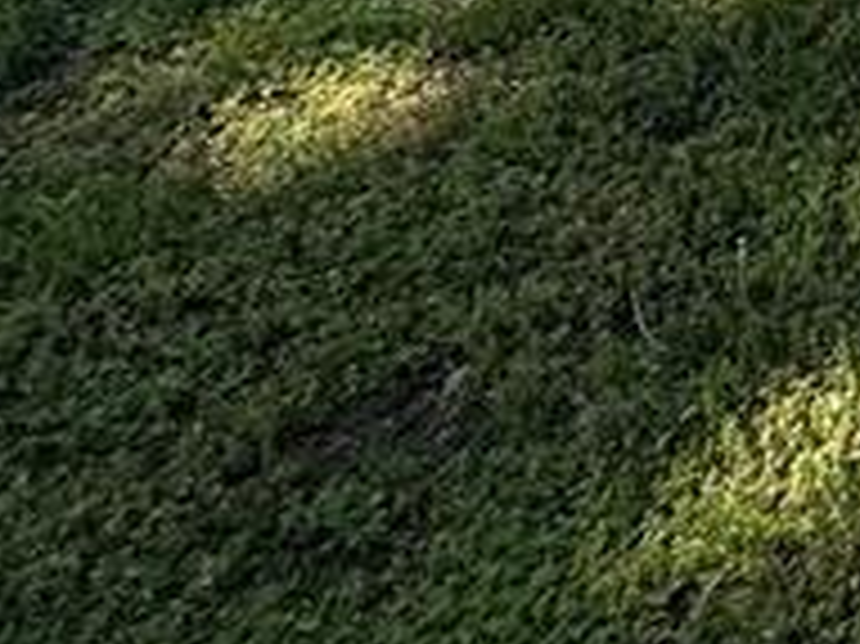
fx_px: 1862
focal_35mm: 75
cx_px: 2229
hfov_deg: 13.8
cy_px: -892
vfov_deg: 13.9
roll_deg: -0.4
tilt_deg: +4.4
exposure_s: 1/979
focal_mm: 2.22
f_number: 2.2
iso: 40
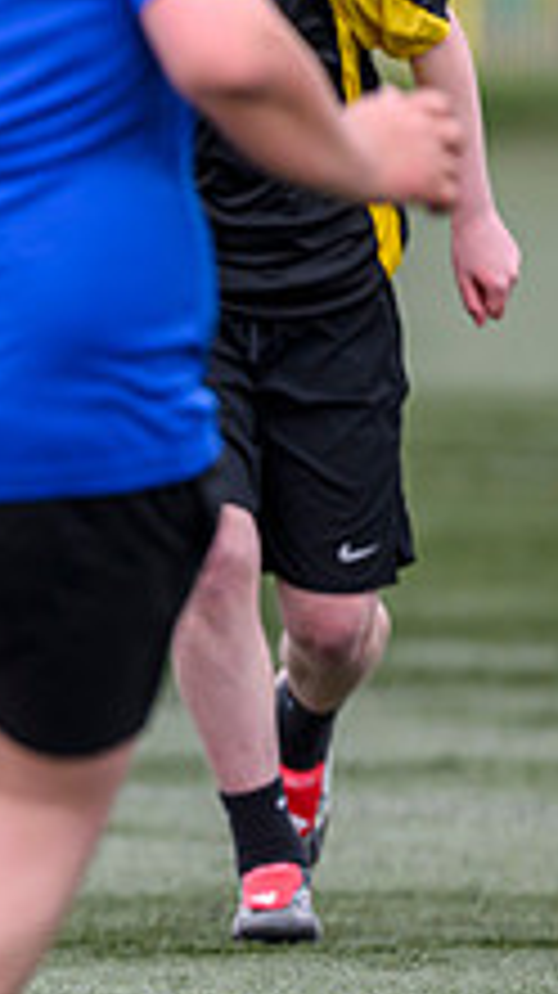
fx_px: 35420
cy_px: 409
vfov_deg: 1.6
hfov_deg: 0.9
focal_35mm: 1344
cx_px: -1001
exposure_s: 1/1600
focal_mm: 400
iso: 500
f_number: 3.5
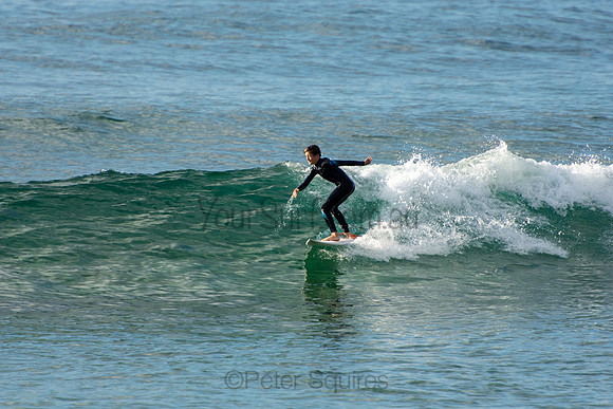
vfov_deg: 2.3
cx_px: 306
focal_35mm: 600
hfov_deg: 3.4
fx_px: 10219
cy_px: 204
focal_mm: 400
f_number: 5.6
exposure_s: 1/1250
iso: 360
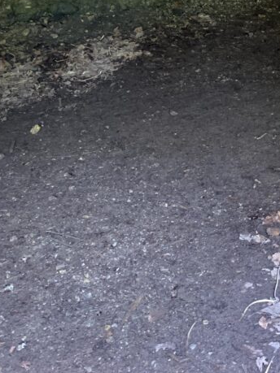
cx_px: 214
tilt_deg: -16.4
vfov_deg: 30.5
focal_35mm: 58
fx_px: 626
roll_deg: -1.8
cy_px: -15
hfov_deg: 24.9
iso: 125
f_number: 1.8
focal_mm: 4.25
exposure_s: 1/60
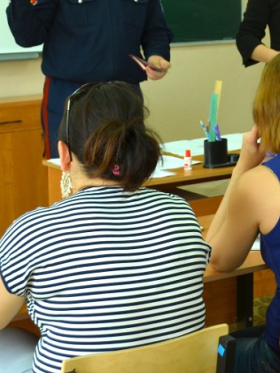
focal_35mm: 105
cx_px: 266
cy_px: 80
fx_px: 1132
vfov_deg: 18.6
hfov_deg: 13.9
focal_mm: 30
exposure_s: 1/60
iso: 200
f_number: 4.5
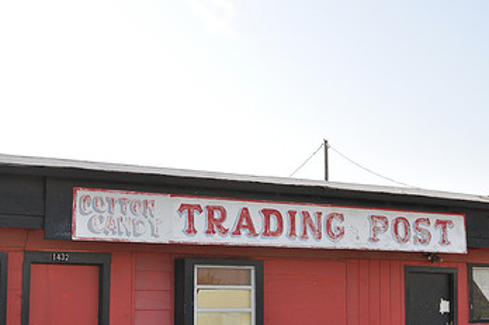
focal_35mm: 55
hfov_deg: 36.3
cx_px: 266
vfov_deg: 24.3
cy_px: 244
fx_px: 746
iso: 200
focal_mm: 22
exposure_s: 1/200
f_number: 7.1
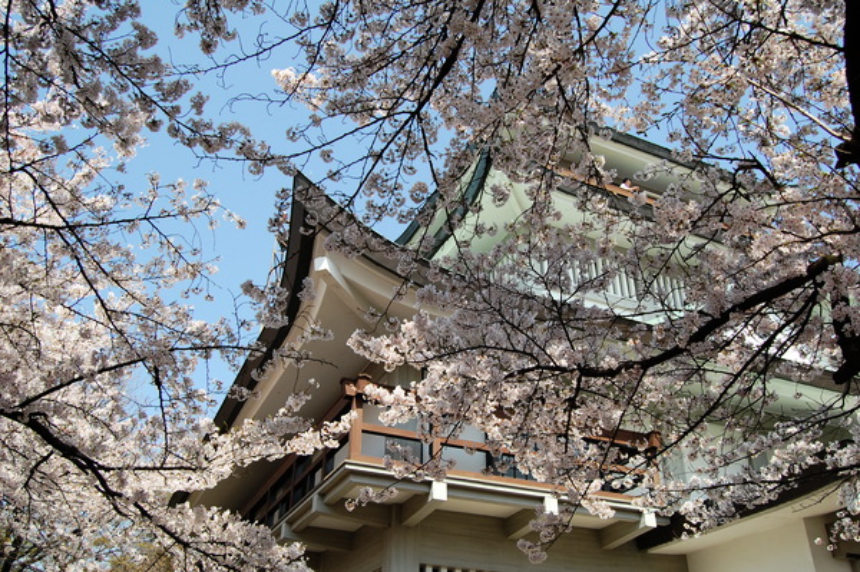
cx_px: 430
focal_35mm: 30
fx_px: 716
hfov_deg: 62.0
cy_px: 286
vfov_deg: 43.5
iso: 200
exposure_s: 1/250
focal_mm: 20
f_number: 8
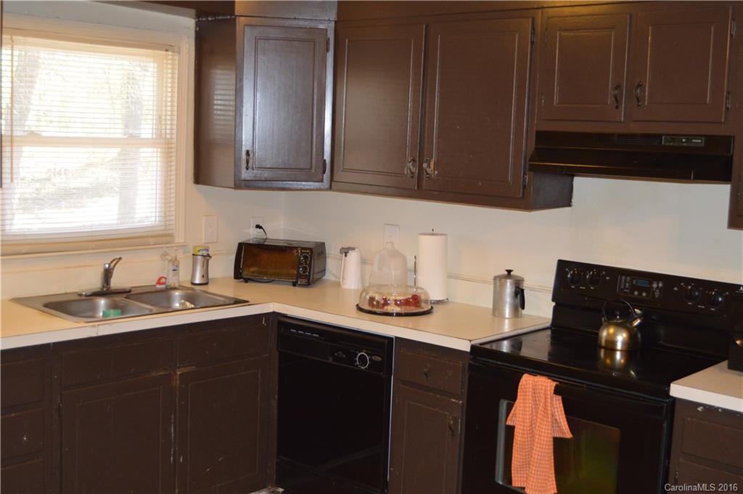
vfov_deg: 29.8
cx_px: 372
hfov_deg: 43.7
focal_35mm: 45
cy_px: 247
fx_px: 928
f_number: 4.2
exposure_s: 1/60
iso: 1250
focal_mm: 30
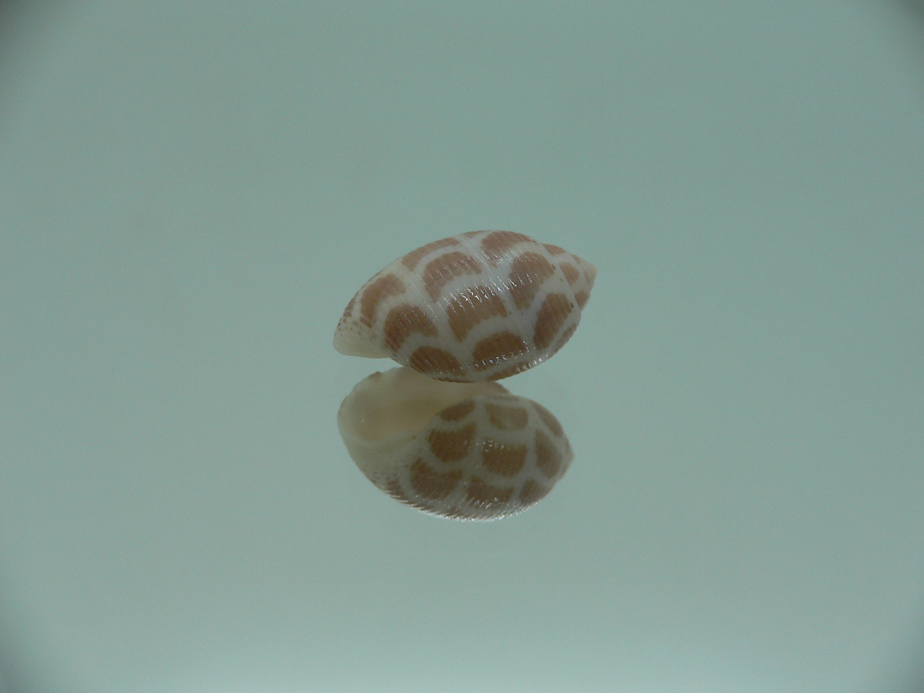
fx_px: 934
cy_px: 346
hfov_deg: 52.6
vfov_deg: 40.7
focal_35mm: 35
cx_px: 462
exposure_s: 1/60
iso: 80
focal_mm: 4.6
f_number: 2.8
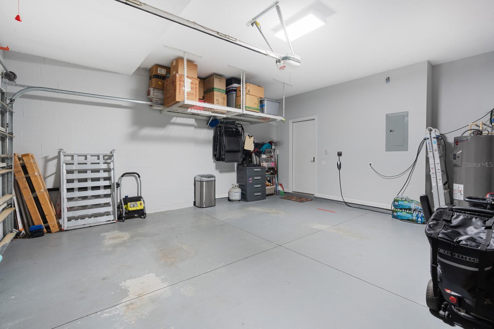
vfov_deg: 73.8
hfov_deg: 96.7
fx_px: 220
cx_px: 247
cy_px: 164
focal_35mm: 16
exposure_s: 1/3
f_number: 8
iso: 200
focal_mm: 16
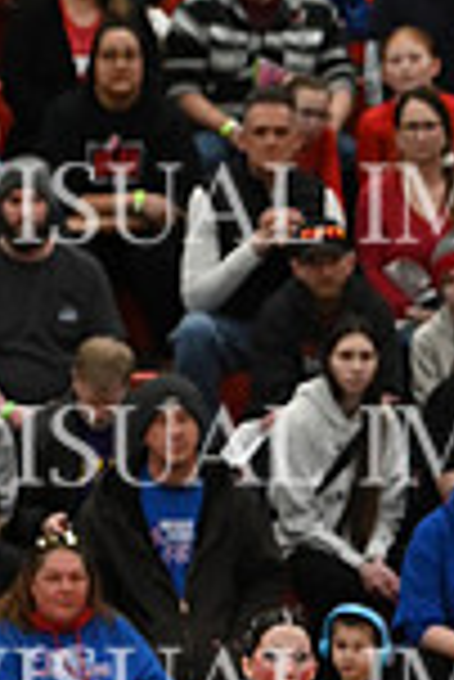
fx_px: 9757
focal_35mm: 517
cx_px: 712
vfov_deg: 3.9
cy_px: 1292
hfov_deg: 2.7
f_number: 4
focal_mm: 90
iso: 3200
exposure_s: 1/400
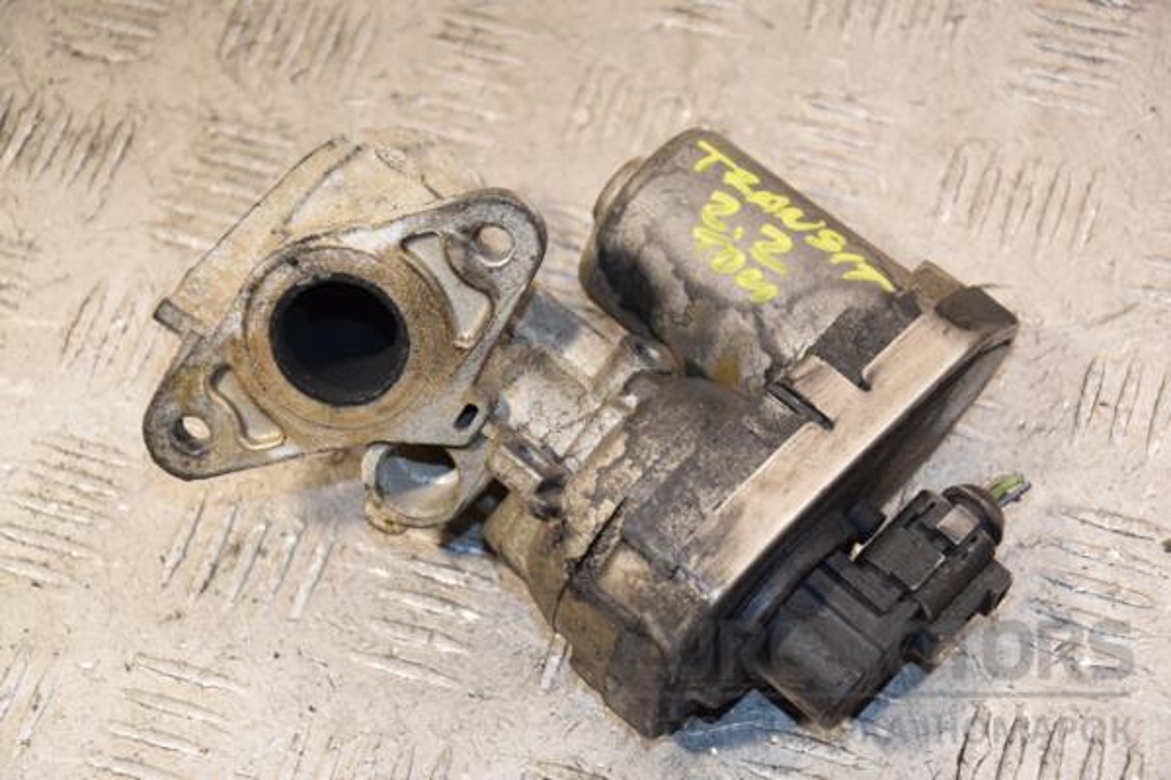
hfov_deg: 21.9
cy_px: 390
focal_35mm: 93
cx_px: 586
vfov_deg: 14.7
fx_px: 3025
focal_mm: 62
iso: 800
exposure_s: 1/200
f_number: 5.3
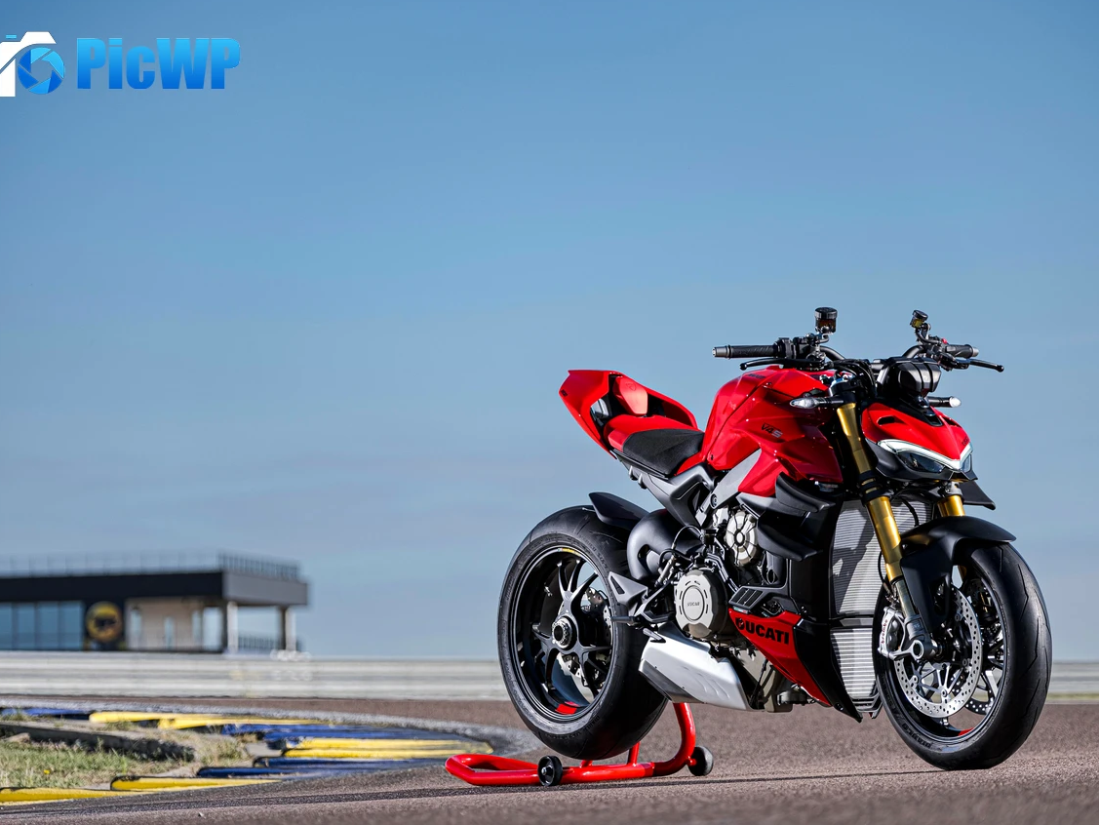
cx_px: 586
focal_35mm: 167
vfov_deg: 8.9
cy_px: 410
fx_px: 5304
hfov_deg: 11.8
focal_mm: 102.2
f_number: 2.8
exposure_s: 1/1250
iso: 80
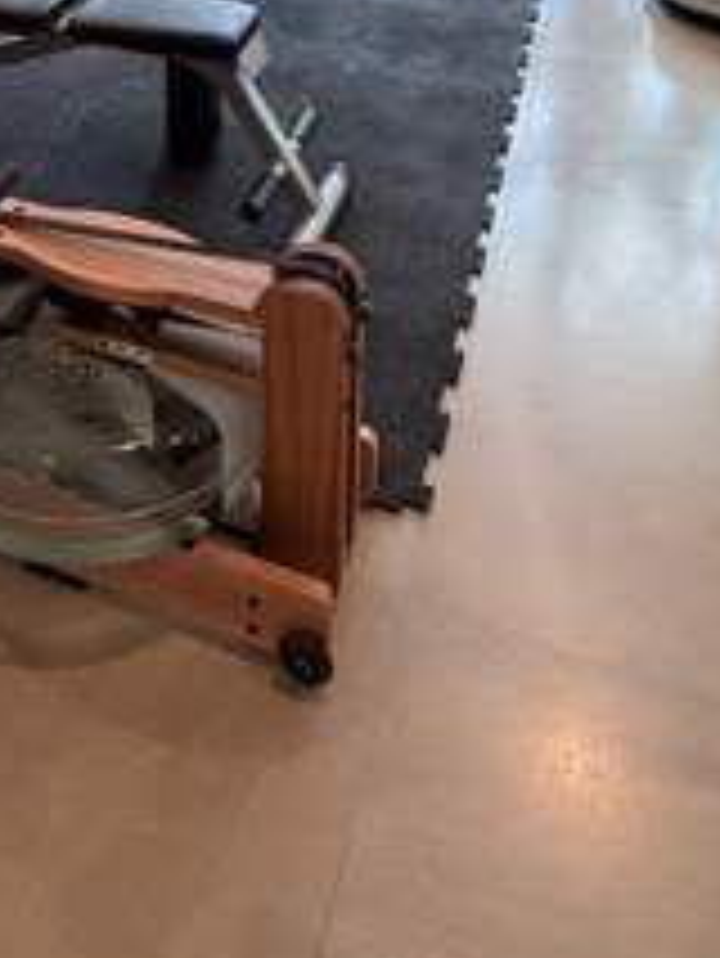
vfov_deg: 35.2
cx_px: 122
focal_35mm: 42
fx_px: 1164
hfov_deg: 33.2
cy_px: -198
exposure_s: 1/120
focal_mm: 2.22
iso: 250
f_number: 2.2
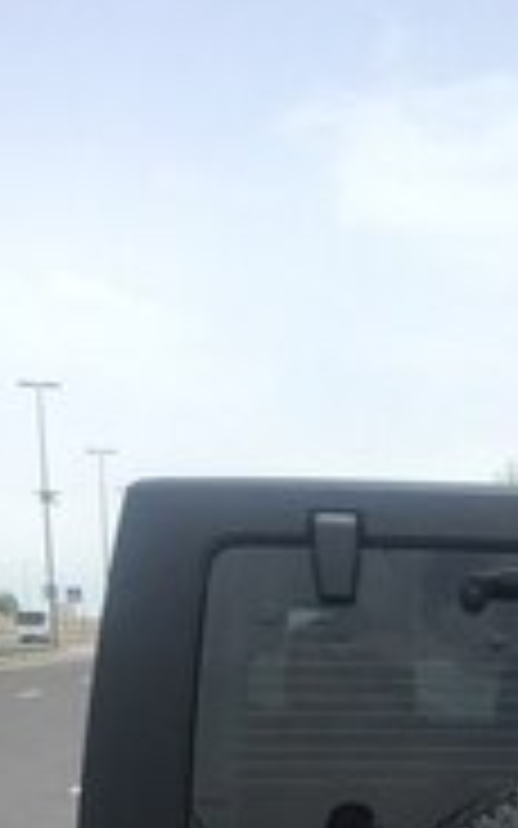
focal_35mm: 83
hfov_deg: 15.1
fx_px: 1875
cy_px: 990
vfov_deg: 22.9
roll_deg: -0.2
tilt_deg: -9.7
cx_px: 653
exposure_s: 1/1148
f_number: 2.2
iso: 25
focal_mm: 4.15
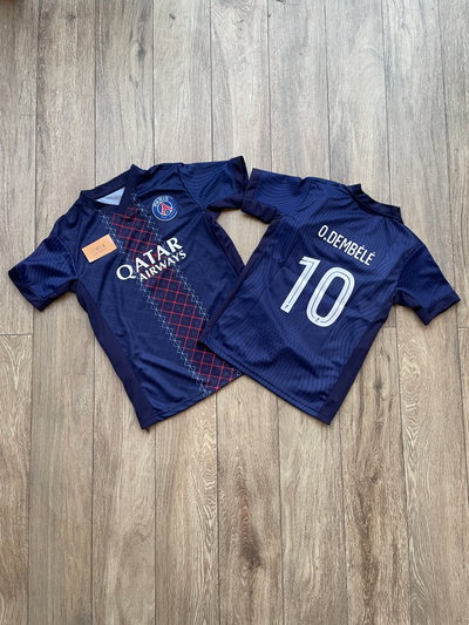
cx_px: 234
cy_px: 312
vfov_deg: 67.3
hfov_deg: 53.1
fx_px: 469
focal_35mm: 26
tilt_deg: -84.6
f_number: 1.6
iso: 64
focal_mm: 4.2
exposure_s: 1/50
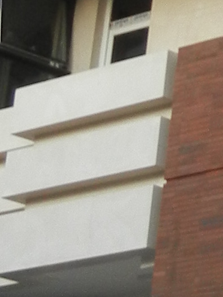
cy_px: -147
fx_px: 1957
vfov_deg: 8.5
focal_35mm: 228
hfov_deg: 6.3
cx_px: 504
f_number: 3.5
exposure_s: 1/60.3
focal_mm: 5.4
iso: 160
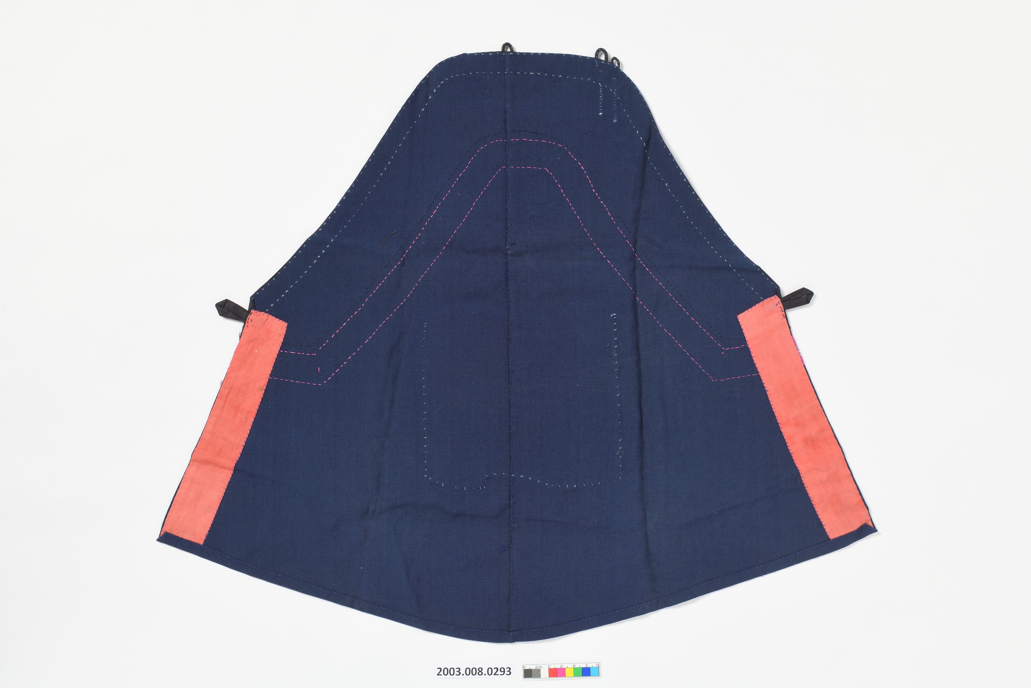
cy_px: 344
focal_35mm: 35
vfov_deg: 37.9
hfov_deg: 54.4
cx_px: 516
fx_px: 1002
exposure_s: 1/60
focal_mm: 35
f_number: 14
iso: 100
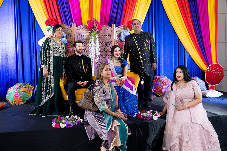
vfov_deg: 43.6
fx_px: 189
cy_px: 76
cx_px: 114
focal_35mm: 30
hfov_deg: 61.9
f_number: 2.8
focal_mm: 30
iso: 1250
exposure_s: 1/100
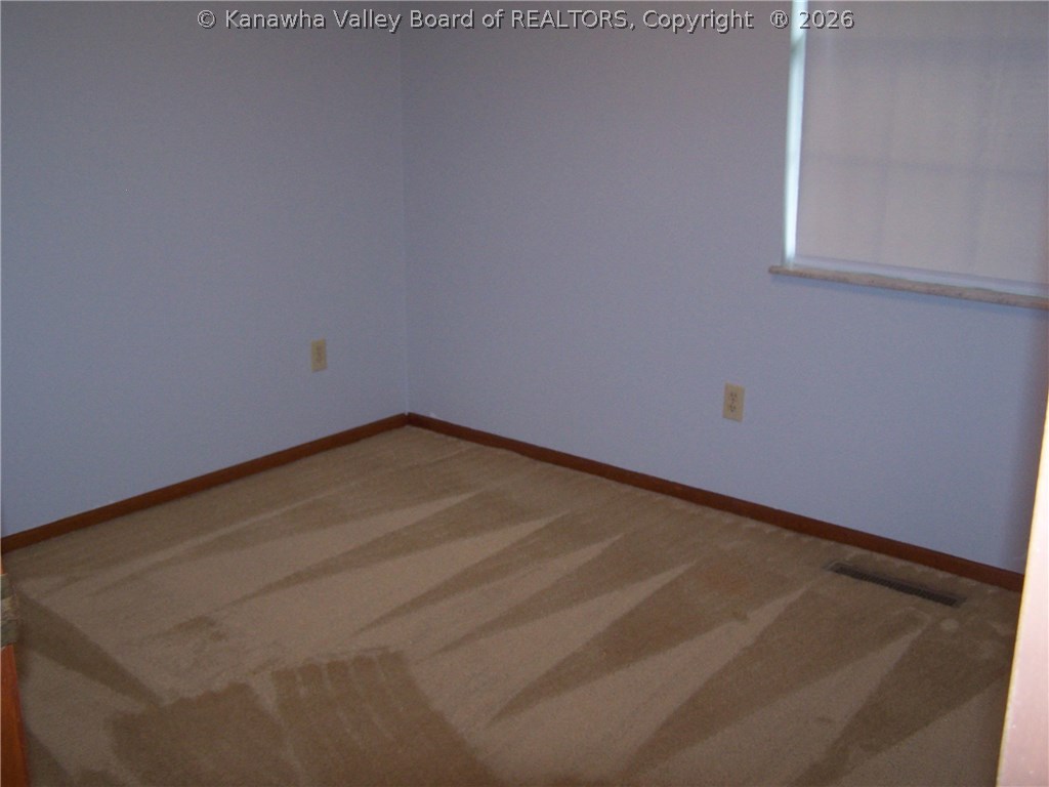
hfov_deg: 49.0
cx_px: 524
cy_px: 394
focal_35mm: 38
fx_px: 1152
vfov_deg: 37.7
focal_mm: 6.3
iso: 140
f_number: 2.8
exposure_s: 1/60
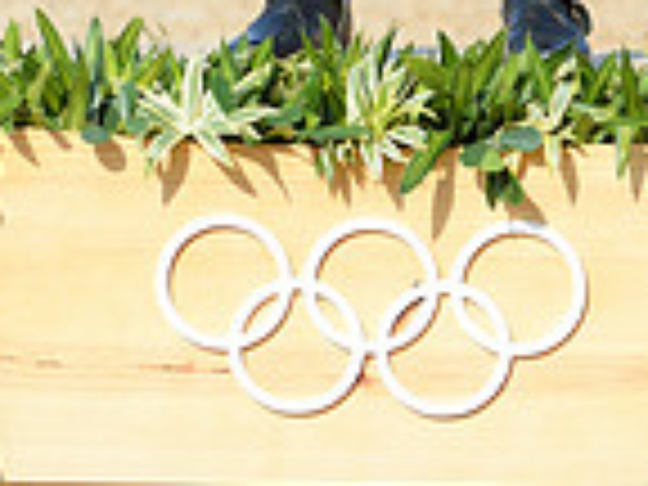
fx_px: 15930
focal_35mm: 851
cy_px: -693
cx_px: 468
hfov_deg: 2.3
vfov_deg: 1.7
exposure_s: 1/1250
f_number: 5.6
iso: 400
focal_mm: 220
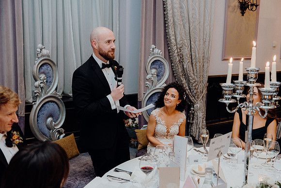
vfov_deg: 35.1
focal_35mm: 38
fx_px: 297
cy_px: 94
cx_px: 140
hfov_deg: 50.7
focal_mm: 38
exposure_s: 1/160
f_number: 3.5
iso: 2500
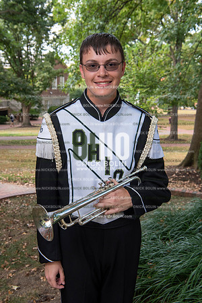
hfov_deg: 29.2
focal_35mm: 46
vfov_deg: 42.7
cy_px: 152
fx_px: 387
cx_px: 101
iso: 500
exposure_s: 1/100
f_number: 8
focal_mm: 46
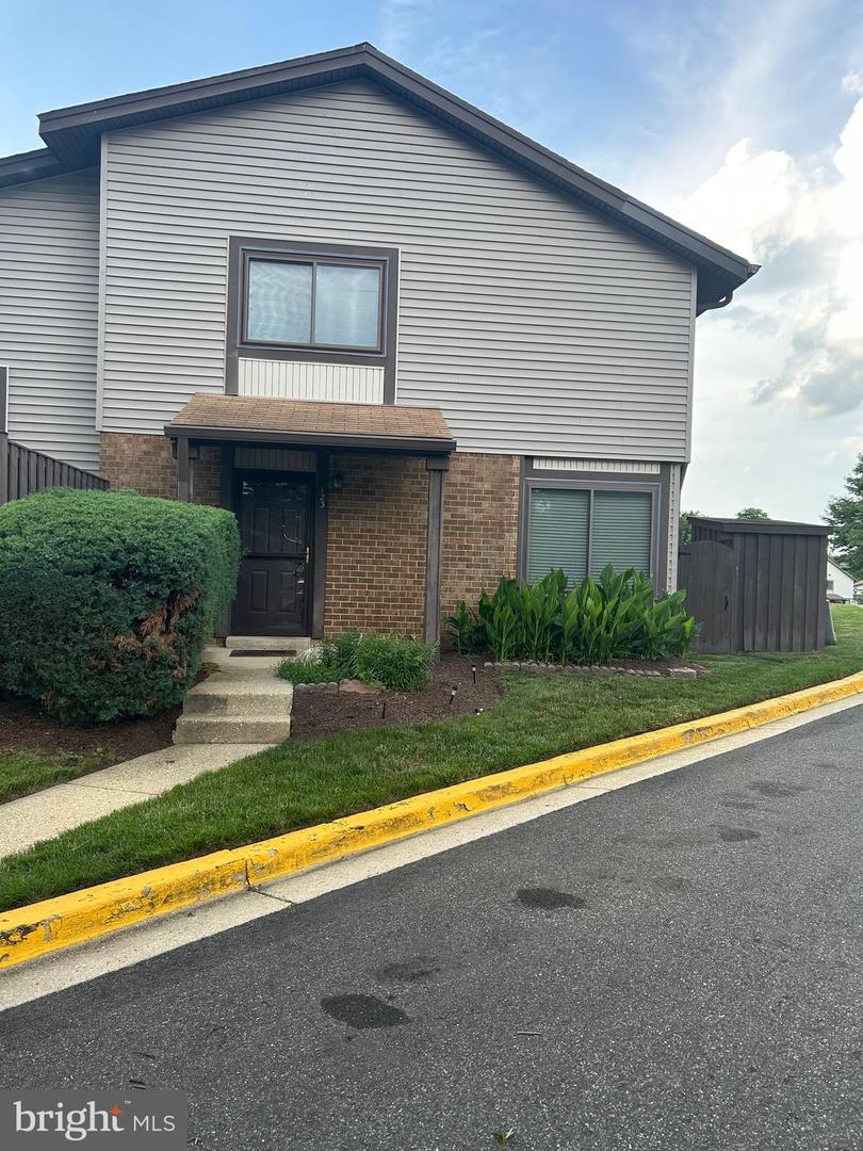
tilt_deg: +0.0
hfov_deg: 53.1
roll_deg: -1.7
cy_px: 576
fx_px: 864
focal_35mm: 26
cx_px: 432
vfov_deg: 67.3
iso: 50
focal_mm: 5.7
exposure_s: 1/539
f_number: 1.5
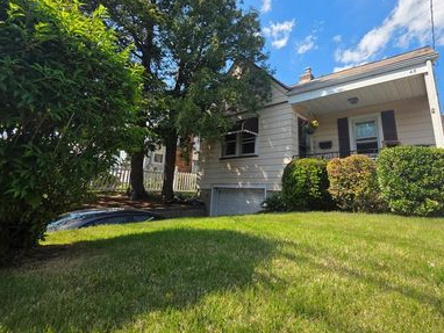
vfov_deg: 73.9
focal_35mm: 17
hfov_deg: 90.6
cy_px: 132
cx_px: 248
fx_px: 218
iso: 40
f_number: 1.9
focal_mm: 2.2
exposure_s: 1/1461
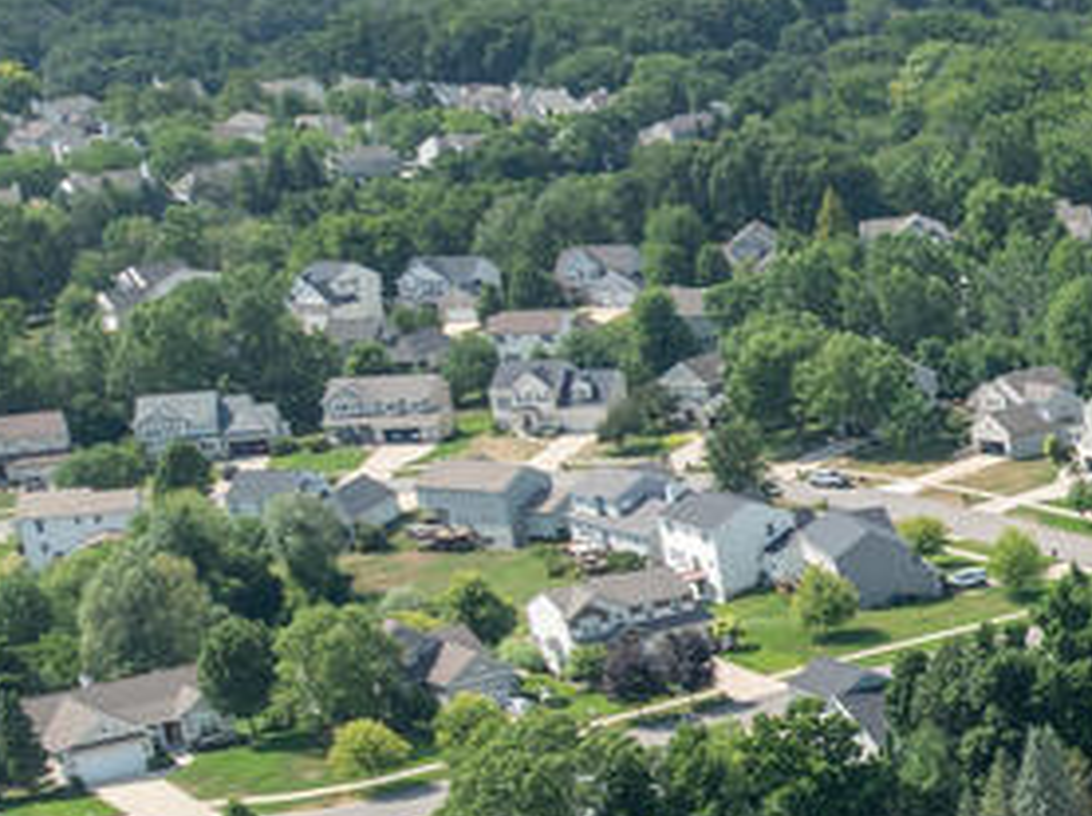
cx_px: 2184
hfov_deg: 15.3
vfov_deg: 13.8
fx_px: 3277
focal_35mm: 104
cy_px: 1003
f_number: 2.8
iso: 120
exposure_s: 1/1250
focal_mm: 12.29
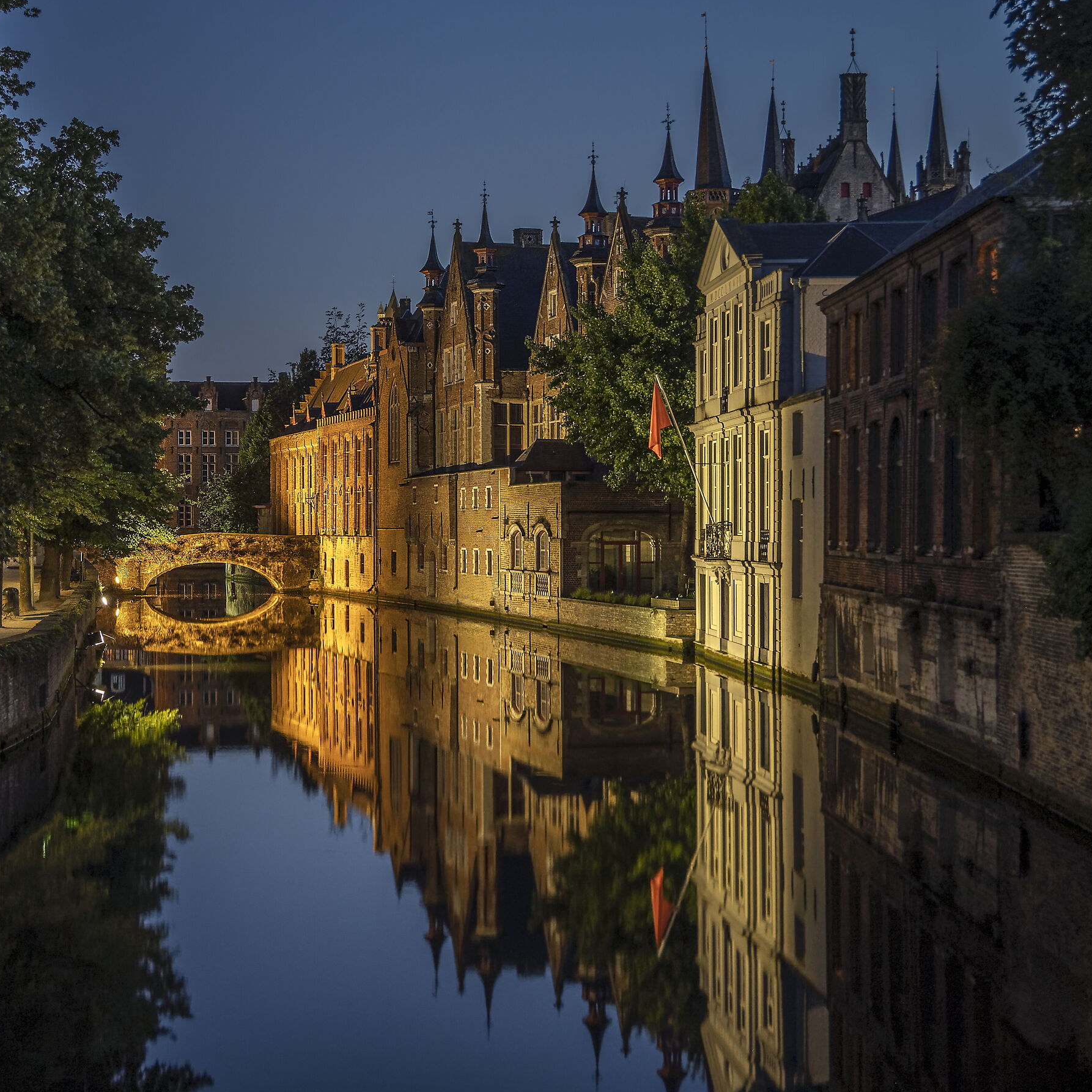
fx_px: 2034
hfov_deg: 29.9
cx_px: 386
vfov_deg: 30.0
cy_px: 548
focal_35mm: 57
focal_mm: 24
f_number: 4
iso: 400
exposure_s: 1/1.25
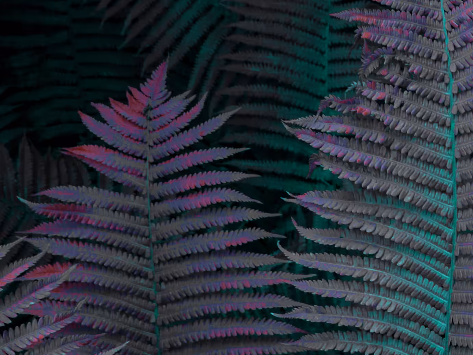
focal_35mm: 123
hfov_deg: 15.0
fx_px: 1681
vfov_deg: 11.8
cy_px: 428
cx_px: 687
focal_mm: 24
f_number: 9
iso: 100
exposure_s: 1/100
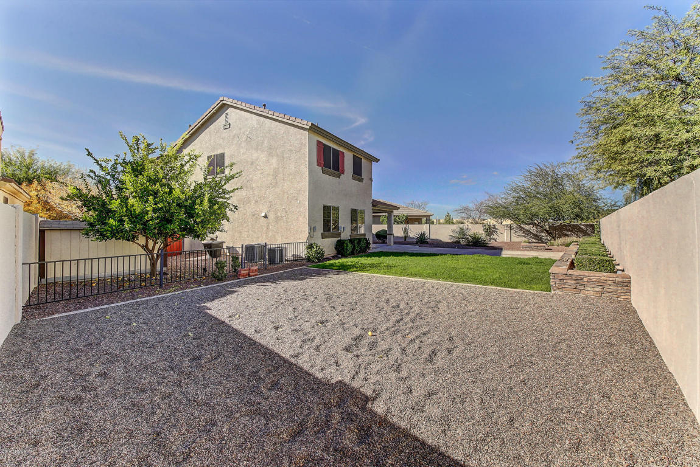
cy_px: 234
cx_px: 350
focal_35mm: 13
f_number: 11
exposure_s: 1/60
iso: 160
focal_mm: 13
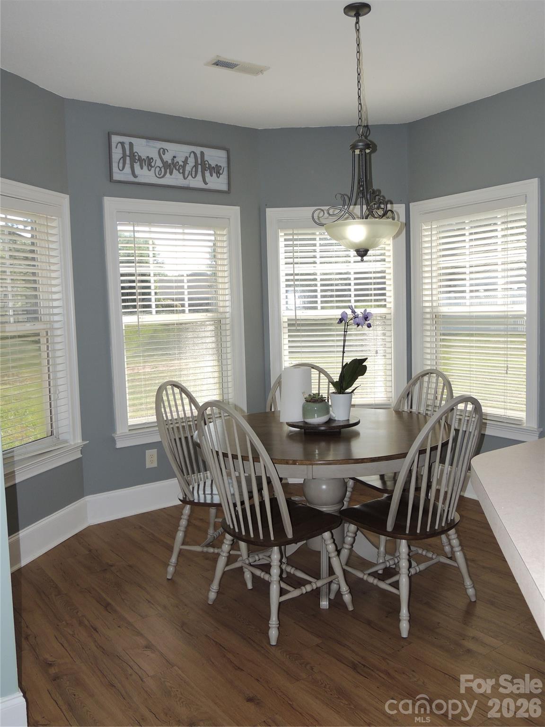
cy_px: 364
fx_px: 630
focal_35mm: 30
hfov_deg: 46.8
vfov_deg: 60.0
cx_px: 272
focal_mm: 5.3
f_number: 3.1
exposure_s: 1/320
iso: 100
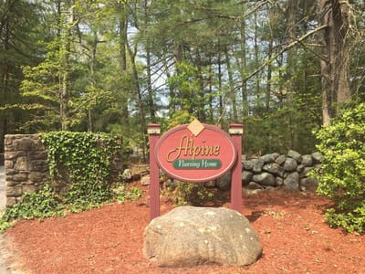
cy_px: 137
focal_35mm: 29
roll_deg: -0.2
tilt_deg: +1.5
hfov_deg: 61.7
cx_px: 182
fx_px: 306
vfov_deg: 48.2
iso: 32
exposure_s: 1/706
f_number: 2.2
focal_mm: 4.15
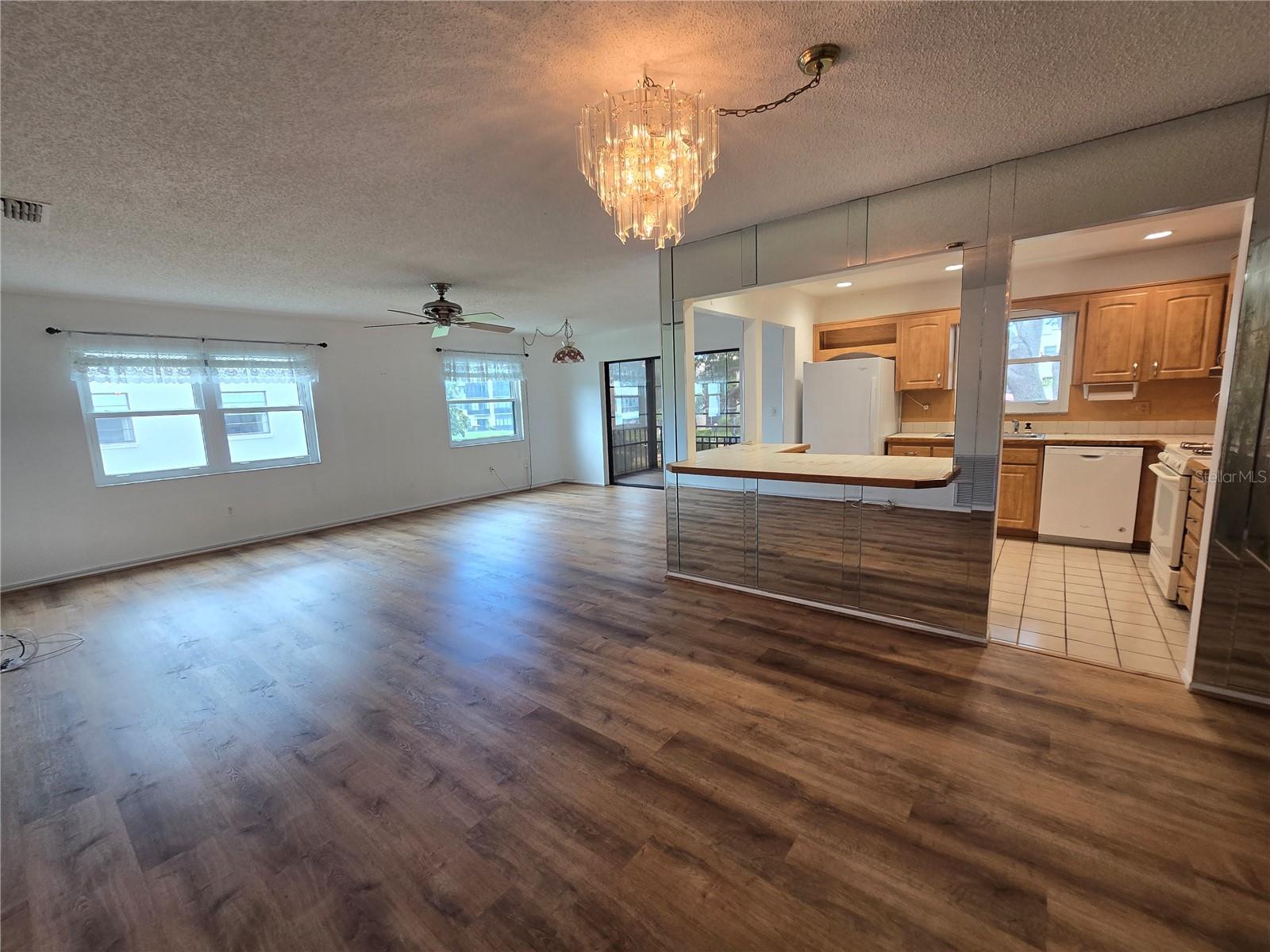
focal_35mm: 13
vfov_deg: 89.9
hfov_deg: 106.2
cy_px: 476
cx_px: 635
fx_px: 477
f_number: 2.2
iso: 100
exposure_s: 1/60
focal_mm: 2.2
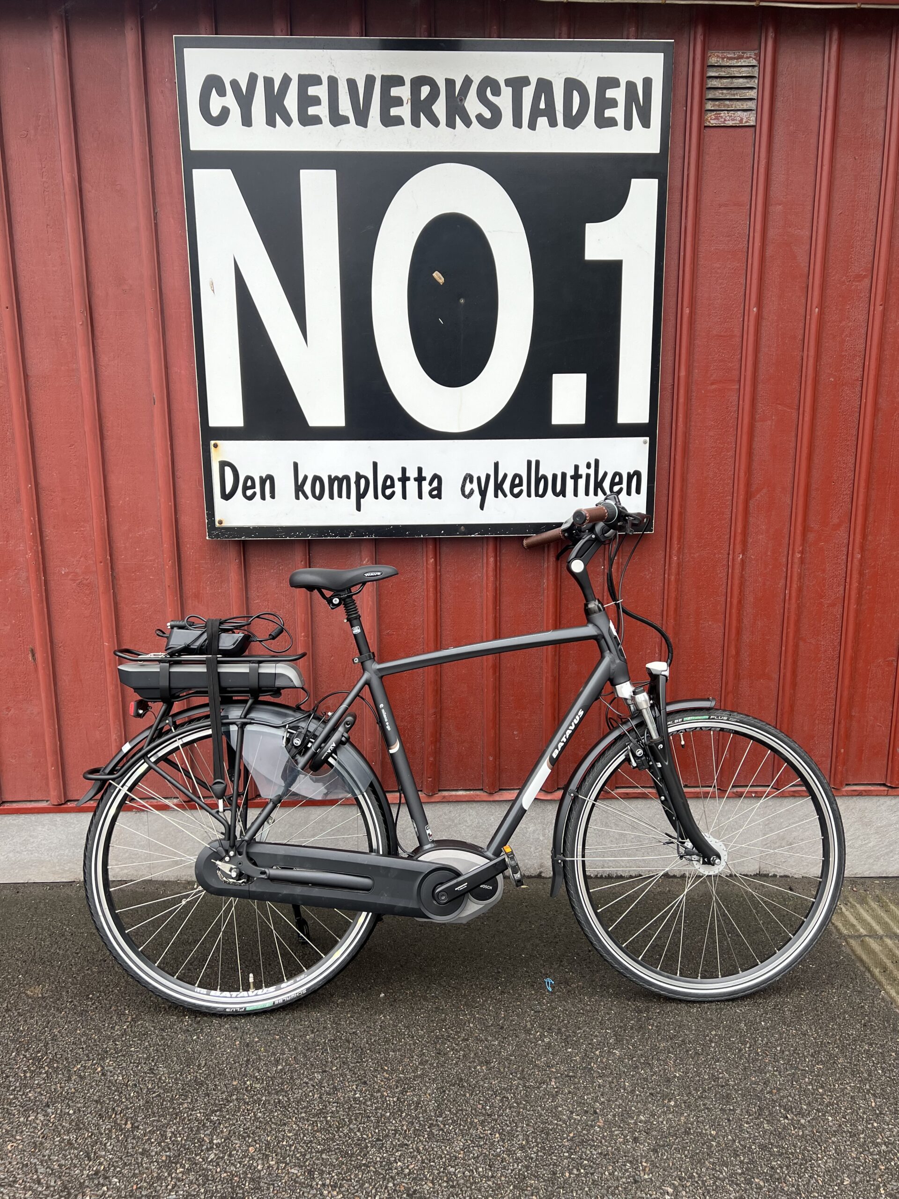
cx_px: 450
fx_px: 900
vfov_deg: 67.3
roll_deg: +0.6
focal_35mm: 26
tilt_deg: -11.3
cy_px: 600
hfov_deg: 53.1
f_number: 1.5
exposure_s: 1/473
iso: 50
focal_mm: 5.7
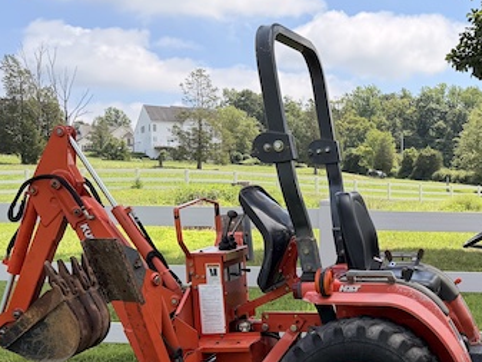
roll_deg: -0.6
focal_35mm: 57
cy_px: 272
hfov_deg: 31.1
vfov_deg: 25.4
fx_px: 794
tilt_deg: -2.6
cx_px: 489
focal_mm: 6.76
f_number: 1.78
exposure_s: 1/3021
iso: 100
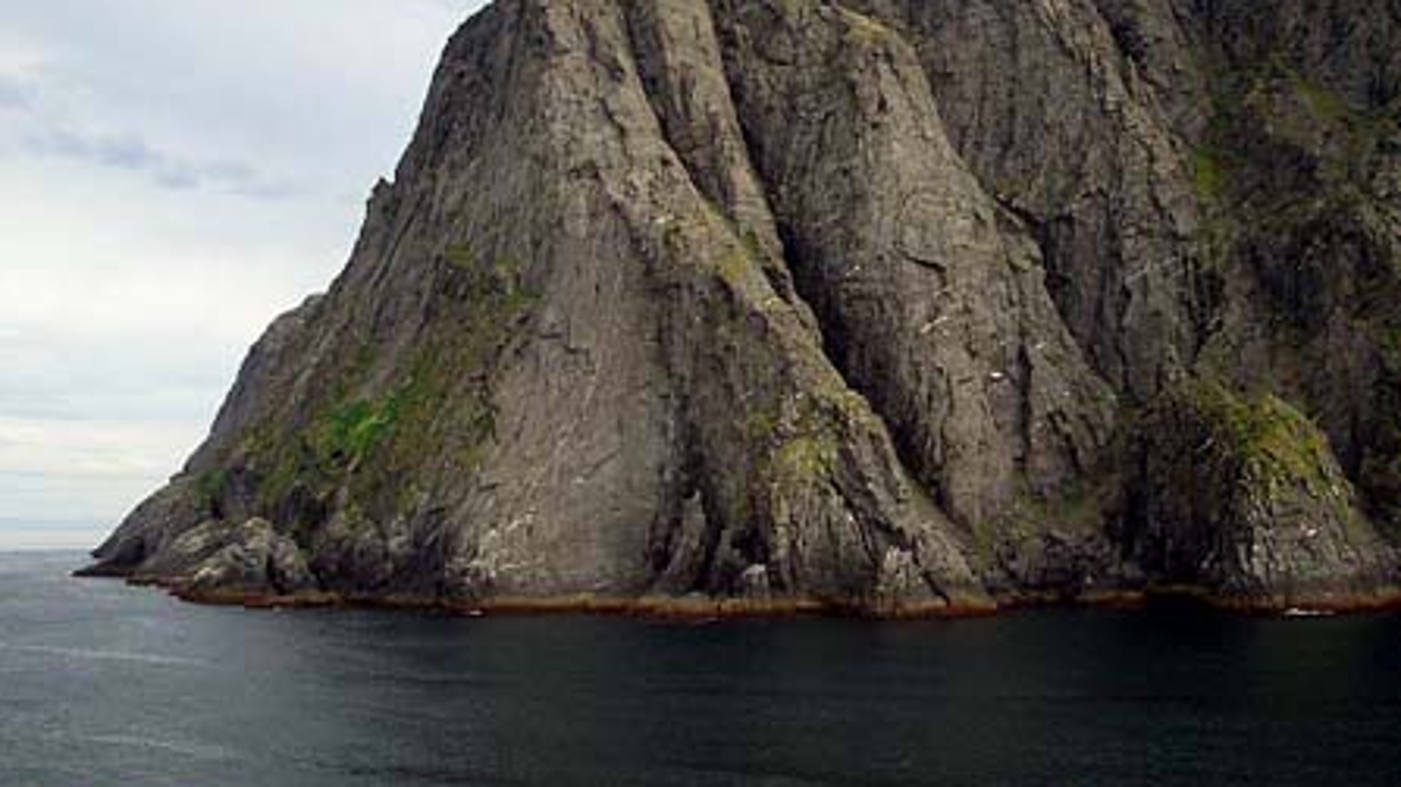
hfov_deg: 45.5
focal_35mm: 45
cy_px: 298
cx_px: 699
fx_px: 1671
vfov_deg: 26.4
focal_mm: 6.8
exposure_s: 1/400
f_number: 4.6
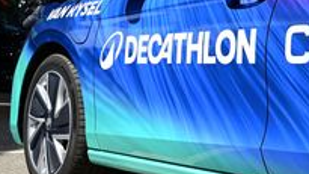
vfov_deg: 13.6
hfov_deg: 23.6
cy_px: 29
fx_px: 721
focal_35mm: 88
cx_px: 279
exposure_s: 1/400
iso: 320
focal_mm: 43
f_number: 9
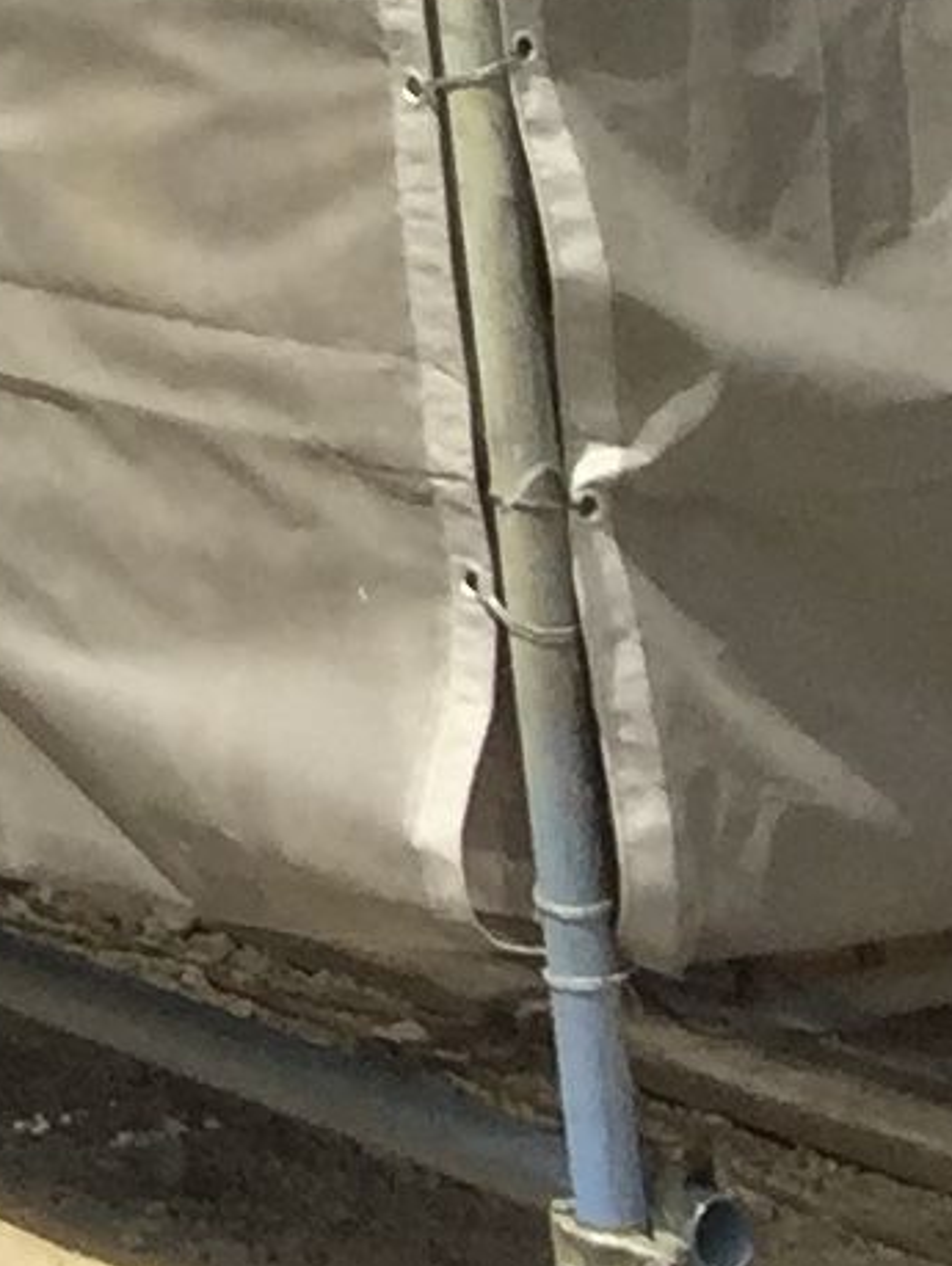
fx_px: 7543
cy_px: -3131
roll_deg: +0.9
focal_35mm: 206
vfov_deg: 7.7
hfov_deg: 6.4
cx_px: -2271
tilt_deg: +13.5
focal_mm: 4.15
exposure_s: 1/2639
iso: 32
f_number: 2.2
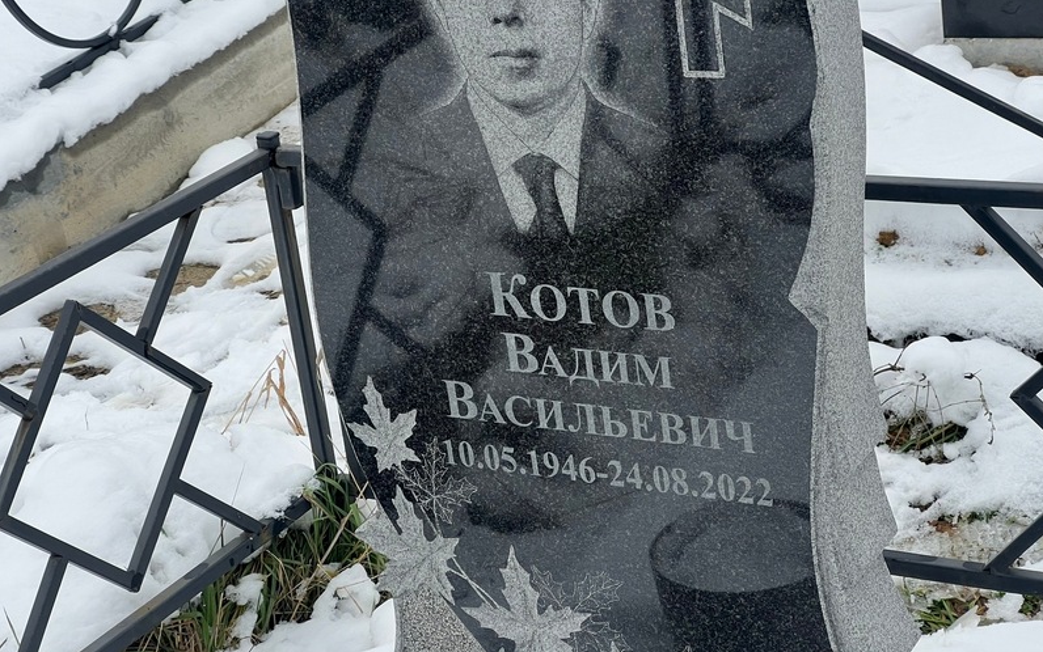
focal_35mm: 82
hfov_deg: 25.2
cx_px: 523
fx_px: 2332
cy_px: 343
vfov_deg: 15.9
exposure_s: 1/99
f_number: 2.8
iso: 64
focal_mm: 9
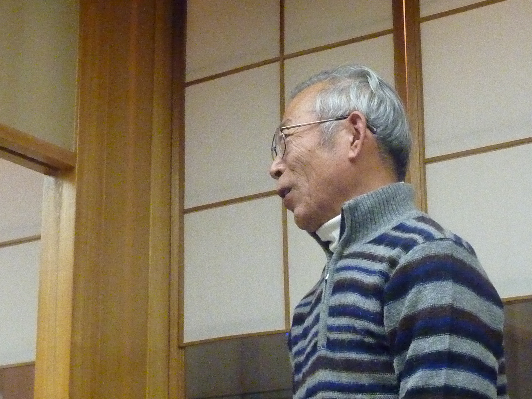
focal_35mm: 87
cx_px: 266
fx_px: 1337
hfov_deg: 22.5
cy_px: 200
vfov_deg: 17.0
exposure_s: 1/30
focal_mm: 7.9
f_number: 3.8
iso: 800
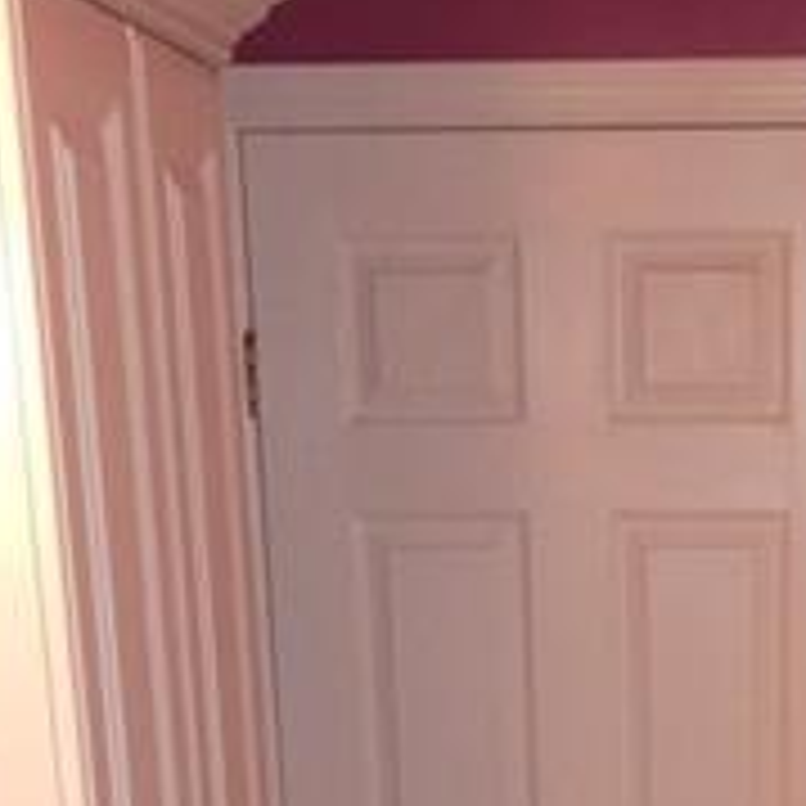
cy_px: 1409
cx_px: 729
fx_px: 2503
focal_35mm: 95
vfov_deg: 15.8
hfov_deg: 18.0
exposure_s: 1/30
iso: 200
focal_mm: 4.5
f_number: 3.7
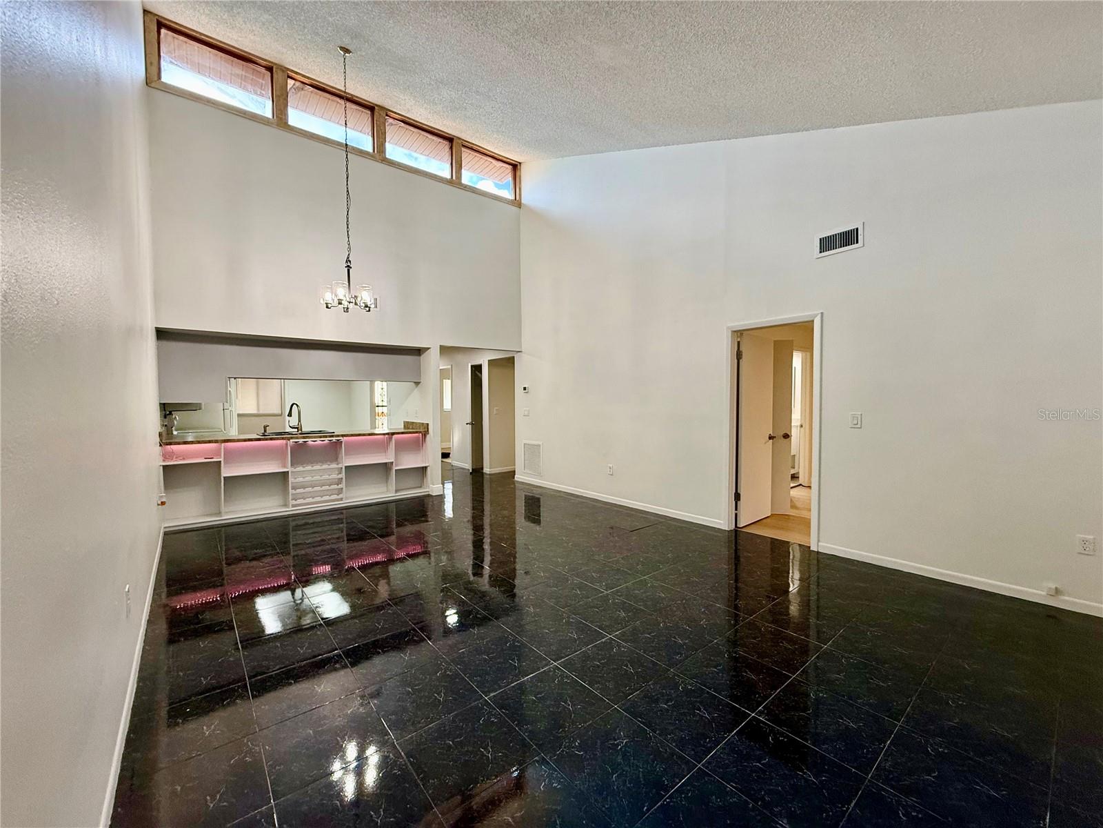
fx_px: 446
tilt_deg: -2.0
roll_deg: +0.0
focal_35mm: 14
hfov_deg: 102.1
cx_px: 552
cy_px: 414
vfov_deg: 85.7
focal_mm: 2.22
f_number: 2.2
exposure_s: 1/120
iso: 250
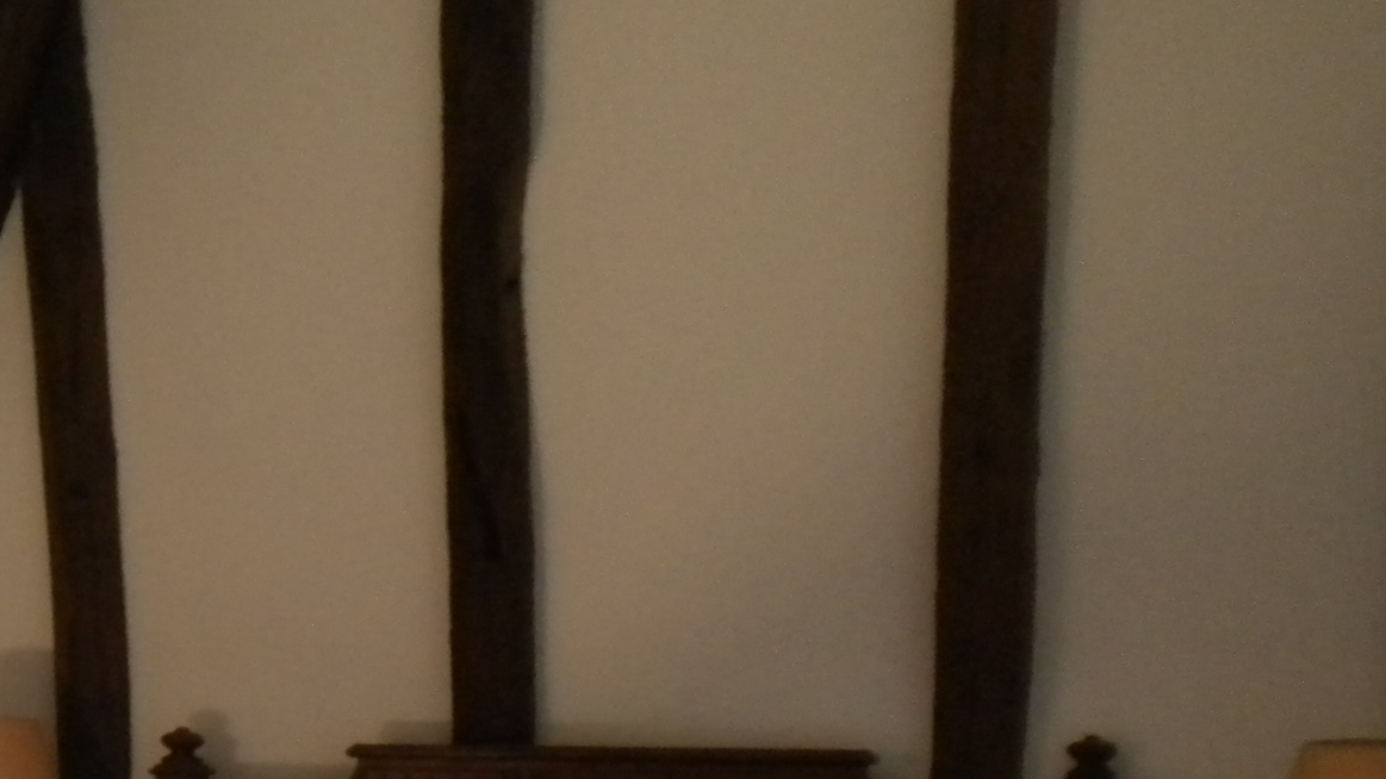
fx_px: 3124
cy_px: 1108
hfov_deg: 23.9
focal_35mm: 85
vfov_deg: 13.5
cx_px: 2
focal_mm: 6.3
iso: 400
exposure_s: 1/42
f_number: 3.1
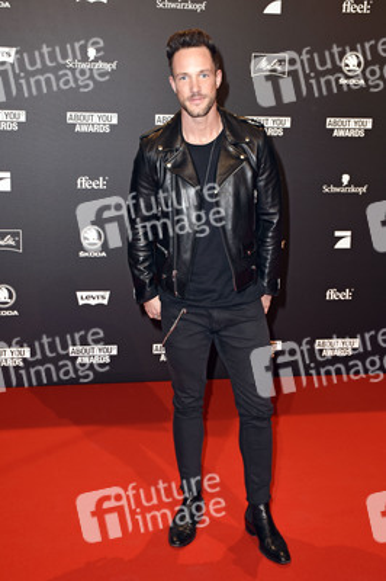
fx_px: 725
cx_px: 193
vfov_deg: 43.6
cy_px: 290
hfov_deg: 29.8
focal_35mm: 45
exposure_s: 1/100
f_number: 6.3
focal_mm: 30
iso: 640
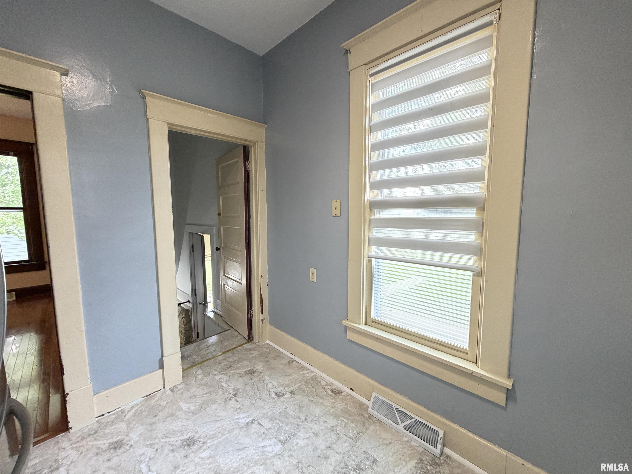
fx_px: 256
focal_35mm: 14
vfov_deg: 85.7
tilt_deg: -6.3
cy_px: 237
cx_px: 316
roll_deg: -0.5
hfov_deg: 102.1
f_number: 2.2
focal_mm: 2.22
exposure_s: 1/60
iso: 320
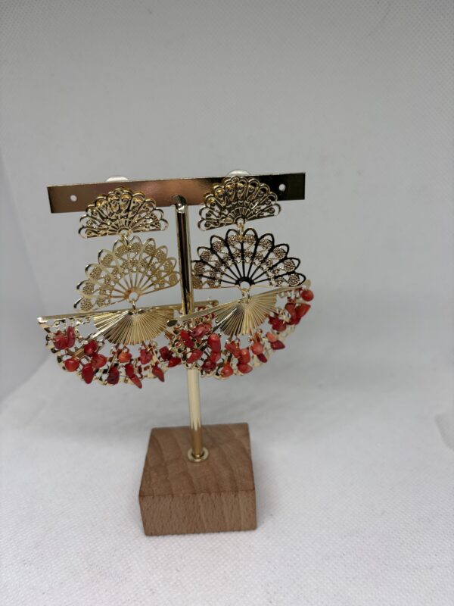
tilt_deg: -22.2
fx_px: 455
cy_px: 303
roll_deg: +3.2
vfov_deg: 67.3
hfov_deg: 53.1
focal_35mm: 26
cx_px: 227
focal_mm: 5.96
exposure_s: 1/191
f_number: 1.6
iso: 40
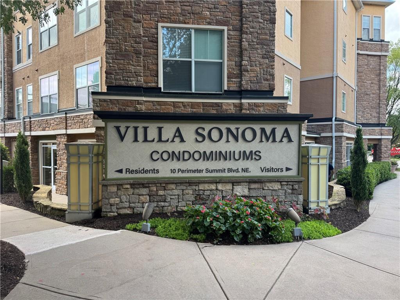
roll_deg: +0.0
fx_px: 277
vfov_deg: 56.8
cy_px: 150
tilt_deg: -1.3
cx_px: 200
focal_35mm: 24
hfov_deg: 71.6
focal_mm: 6.76
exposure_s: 1/387
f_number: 1.78
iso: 80
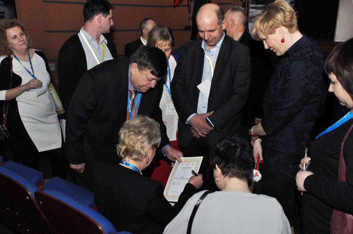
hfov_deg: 51.3
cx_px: 176
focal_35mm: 38
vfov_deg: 35.4
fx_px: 367
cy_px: 117
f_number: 13
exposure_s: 1/60
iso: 2000
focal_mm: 25
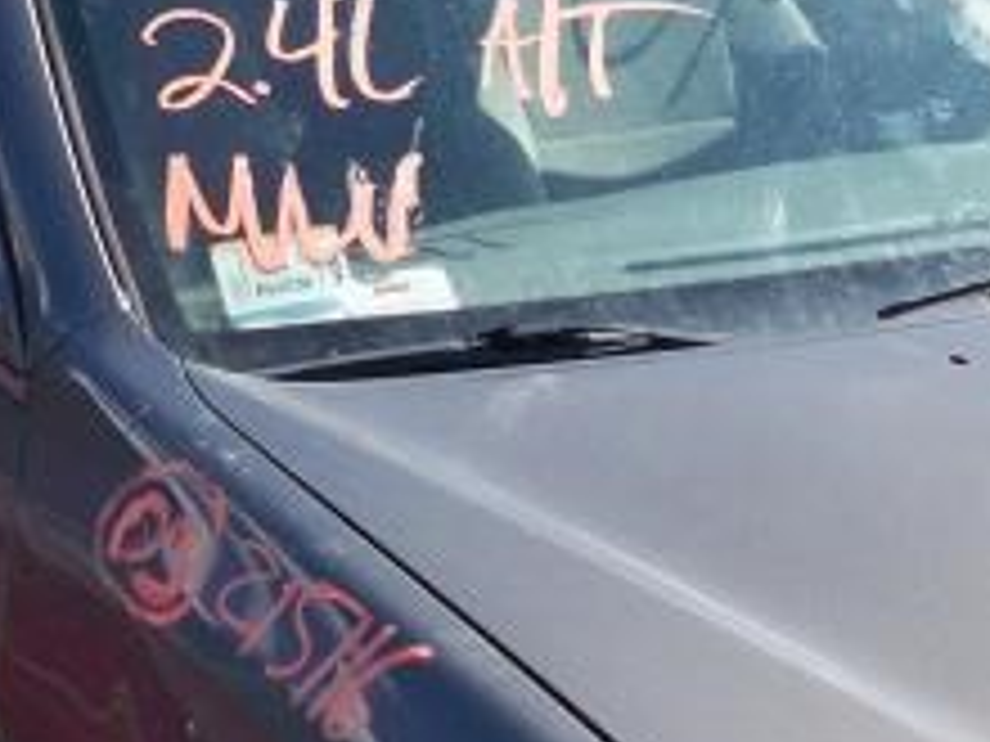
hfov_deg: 15.4
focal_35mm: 127
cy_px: 746
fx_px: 3632
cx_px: 878
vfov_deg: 11.6
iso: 80
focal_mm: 6.3
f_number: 4.7
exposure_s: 1/320
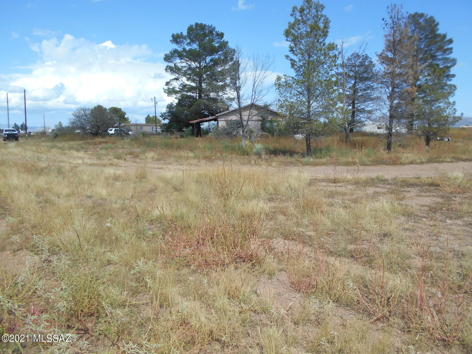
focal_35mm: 26
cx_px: 236
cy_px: 177
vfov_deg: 53.1
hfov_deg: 67.3
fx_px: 355
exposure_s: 1/1250
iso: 80
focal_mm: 4.6
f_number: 3.2
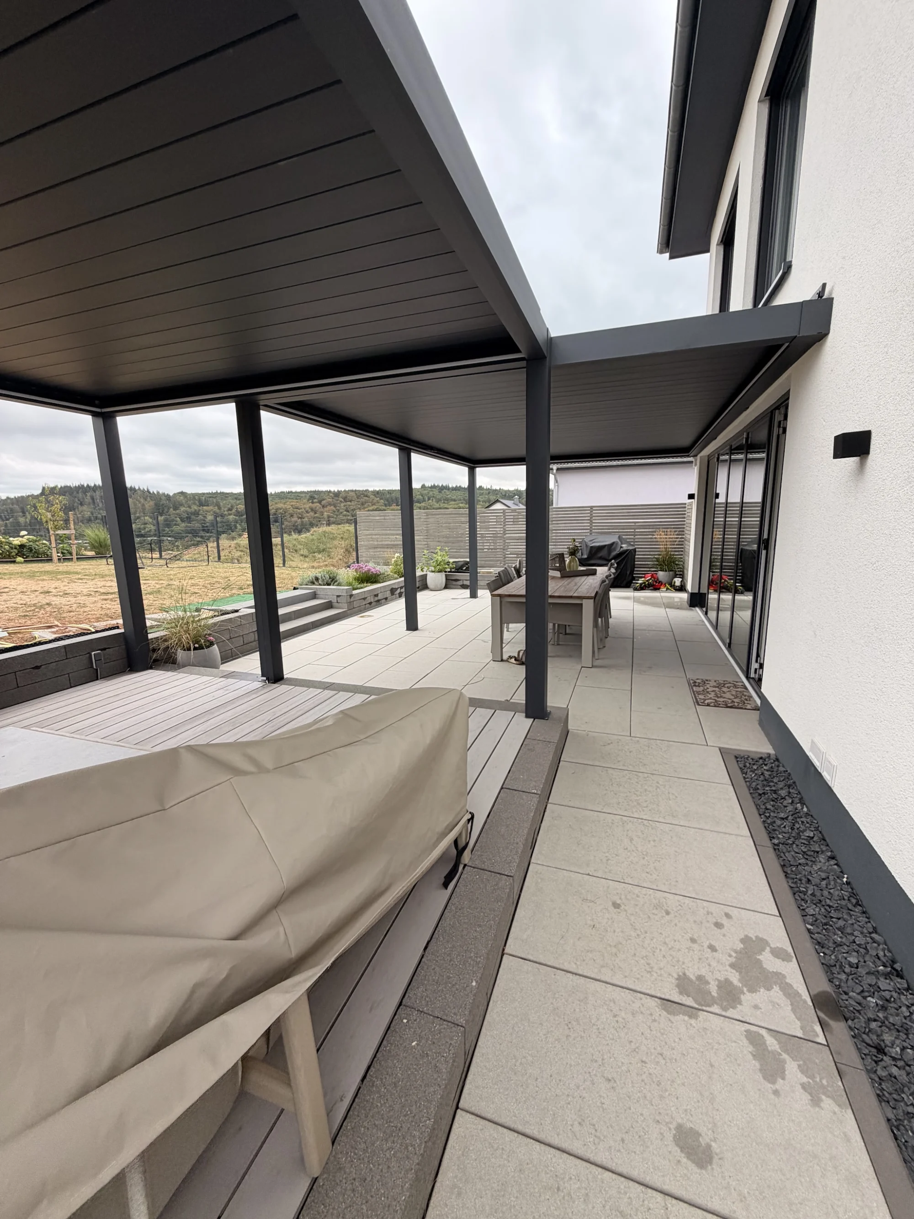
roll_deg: +1.4
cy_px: 610
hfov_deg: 85.7
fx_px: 493
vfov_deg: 102.1
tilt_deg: -10.7
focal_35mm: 14
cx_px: 457
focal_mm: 2.22
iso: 100
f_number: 2.2
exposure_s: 1/121
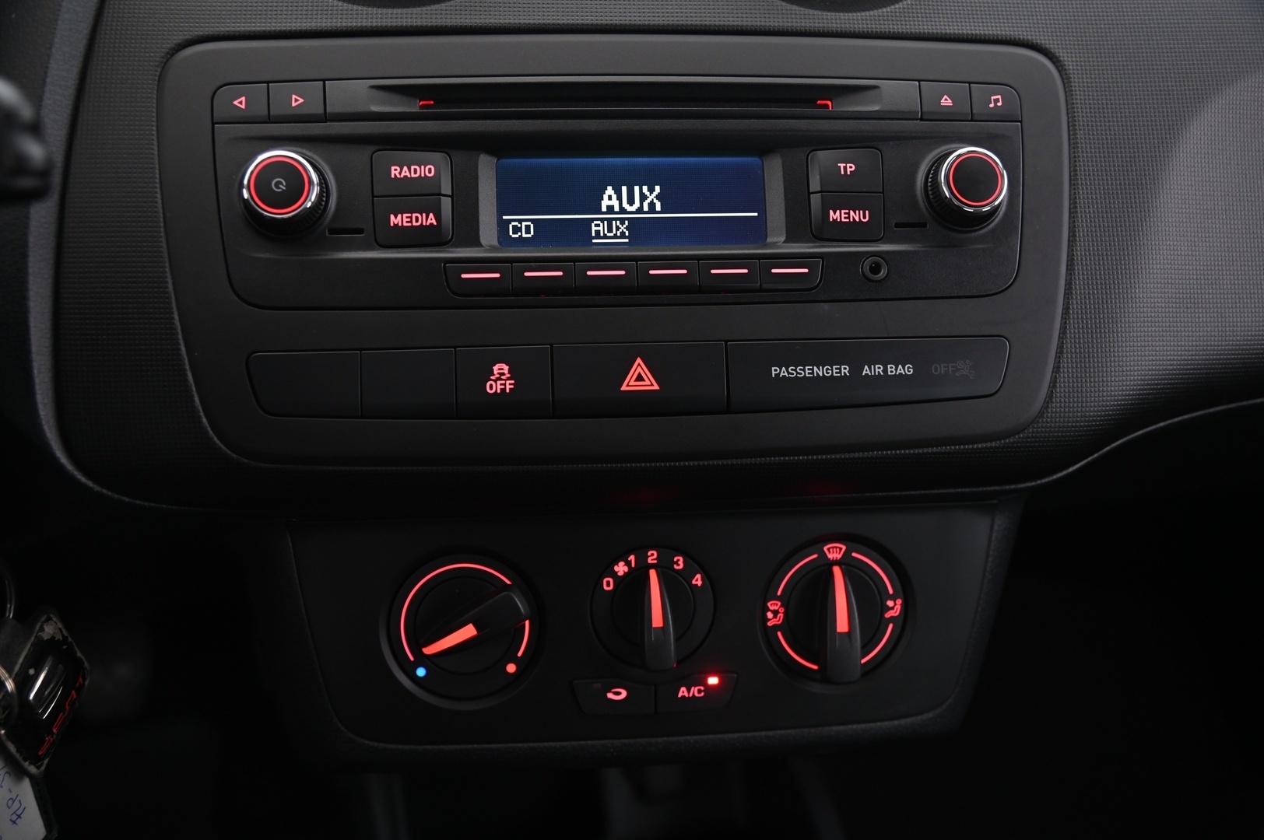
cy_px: 420
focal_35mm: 34
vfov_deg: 38.8
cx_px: 632
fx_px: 1193
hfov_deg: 55.8
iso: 2000
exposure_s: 1/13
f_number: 4
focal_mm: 34
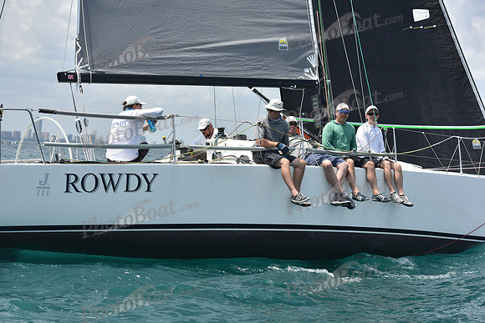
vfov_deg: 15.2
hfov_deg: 22.6
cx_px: 242
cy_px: 162
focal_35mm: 90
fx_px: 1213
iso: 250
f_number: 7.1
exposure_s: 1/1250
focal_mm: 90
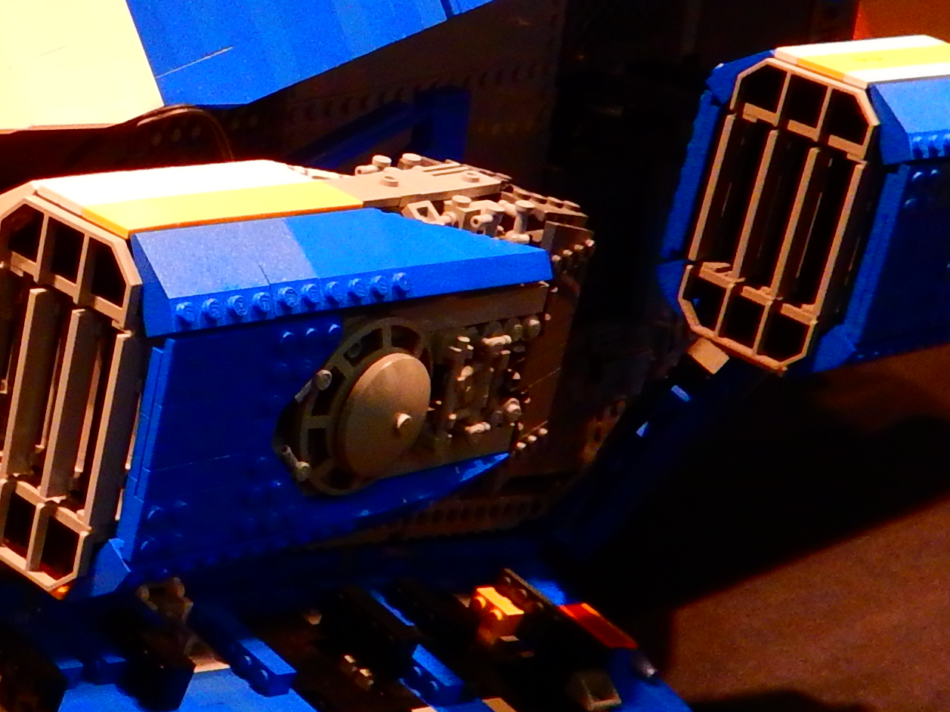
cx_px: -100
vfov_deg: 16.8
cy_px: 292
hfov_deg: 21.1
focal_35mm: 88
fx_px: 2415
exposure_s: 1/50
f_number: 2.8
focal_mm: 4.3
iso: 400
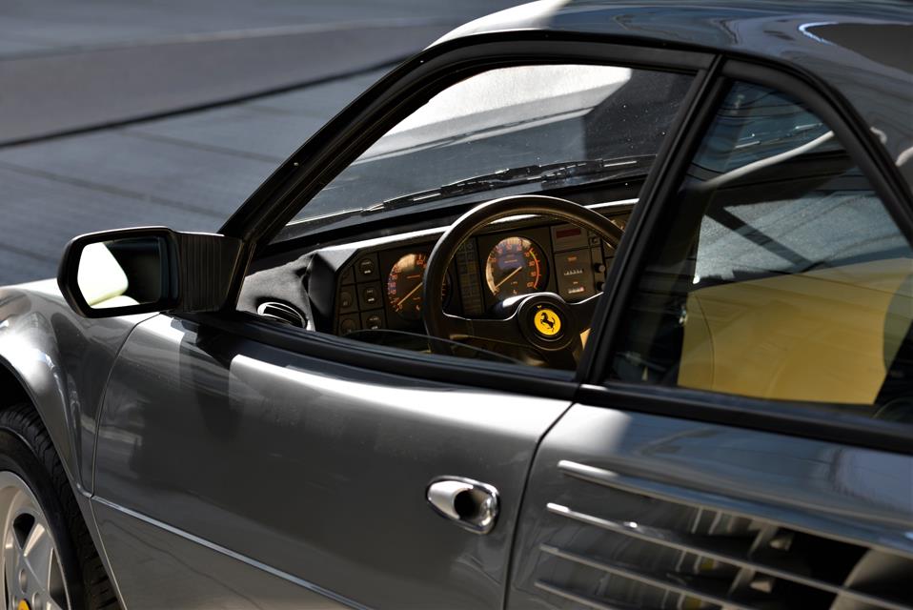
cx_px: 456
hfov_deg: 17.1
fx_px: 3045
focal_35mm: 120
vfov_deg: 11.4
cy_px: 305
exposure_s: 1/160
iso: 200
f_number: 6.3
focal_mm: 120
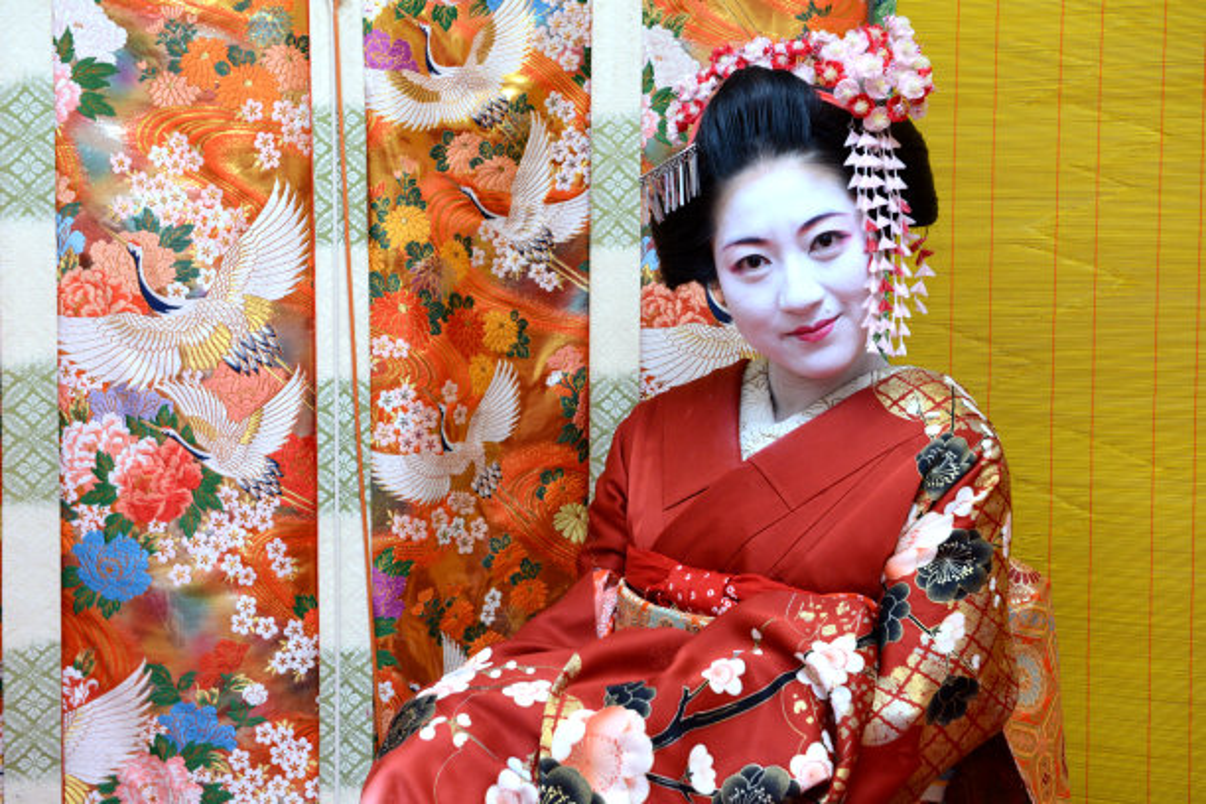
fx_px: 2010
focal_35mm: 60
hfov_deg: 33.4
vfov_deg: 22.6
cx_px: 603
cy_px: 402
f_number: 6.3
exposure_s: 1/60
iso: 1600
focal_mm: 60
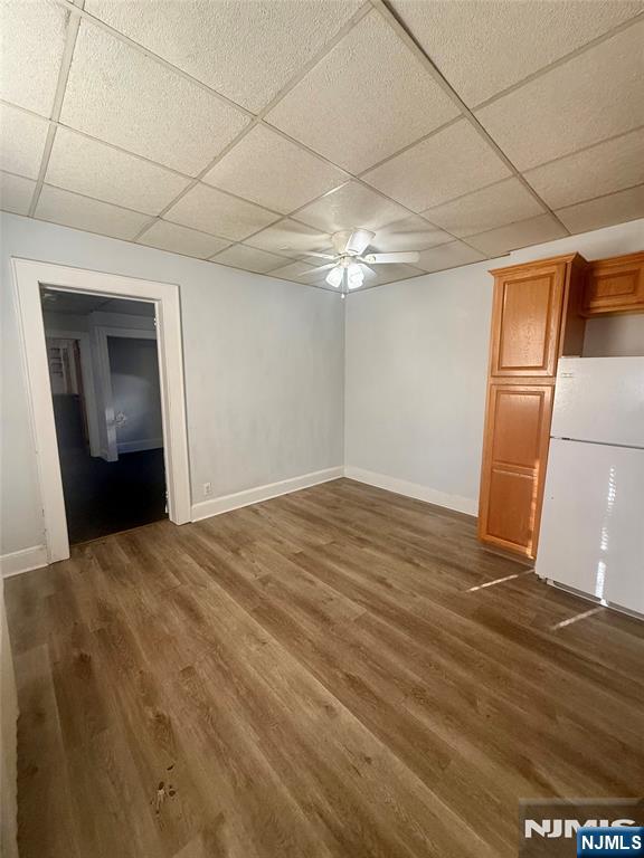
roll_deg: -0.1
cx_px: 322
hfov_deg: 85.7
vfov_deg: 102.1
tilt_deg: -9.0
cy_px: 429
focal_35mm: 14
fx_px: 347
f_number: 2.2
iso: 250
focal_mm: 2.22
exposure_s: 1/120
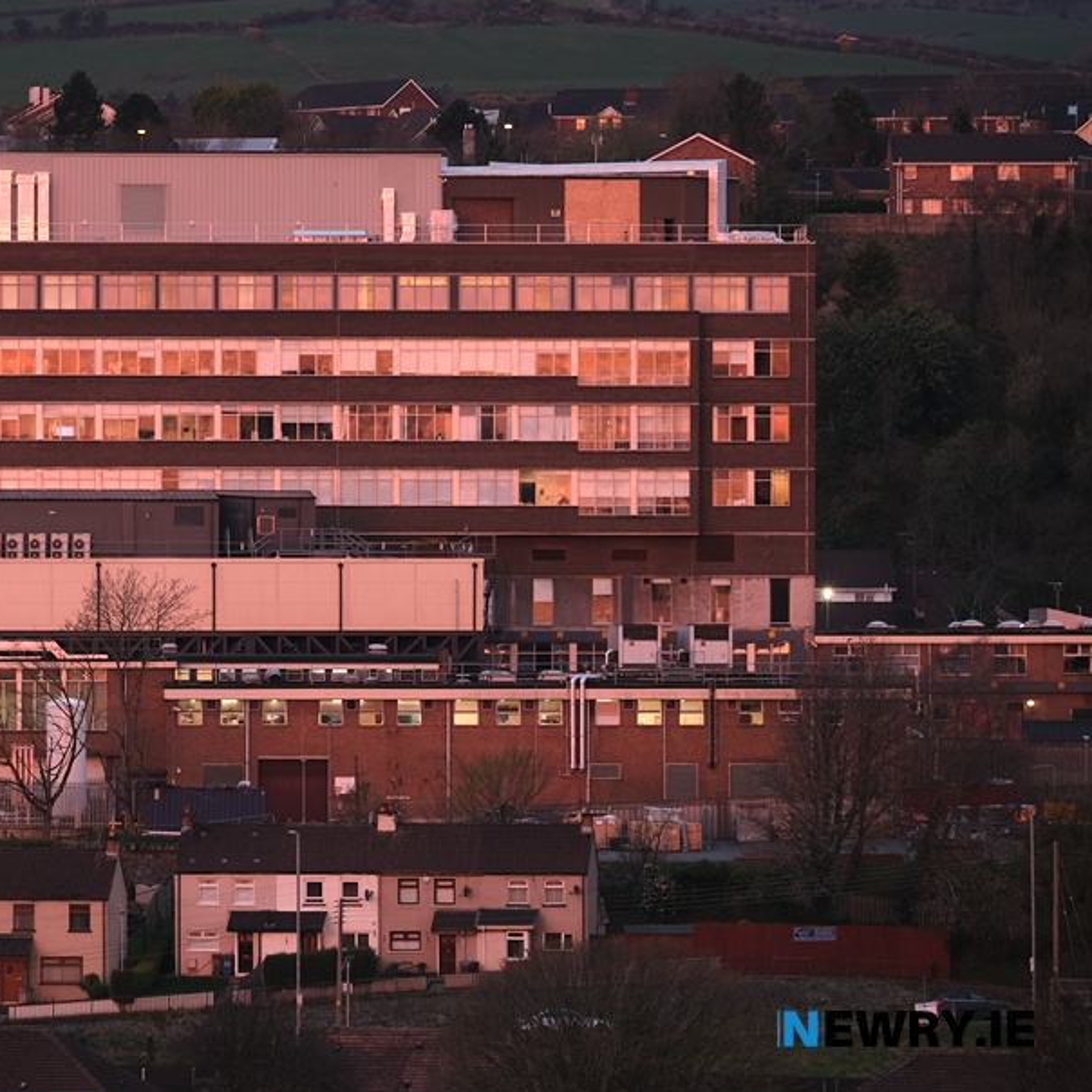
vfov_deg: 6.4
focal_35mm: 275
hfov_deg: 6.4
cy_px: 546
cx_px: 255
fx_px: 9815
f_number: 4
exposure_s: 1/100
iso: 400
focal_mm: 140
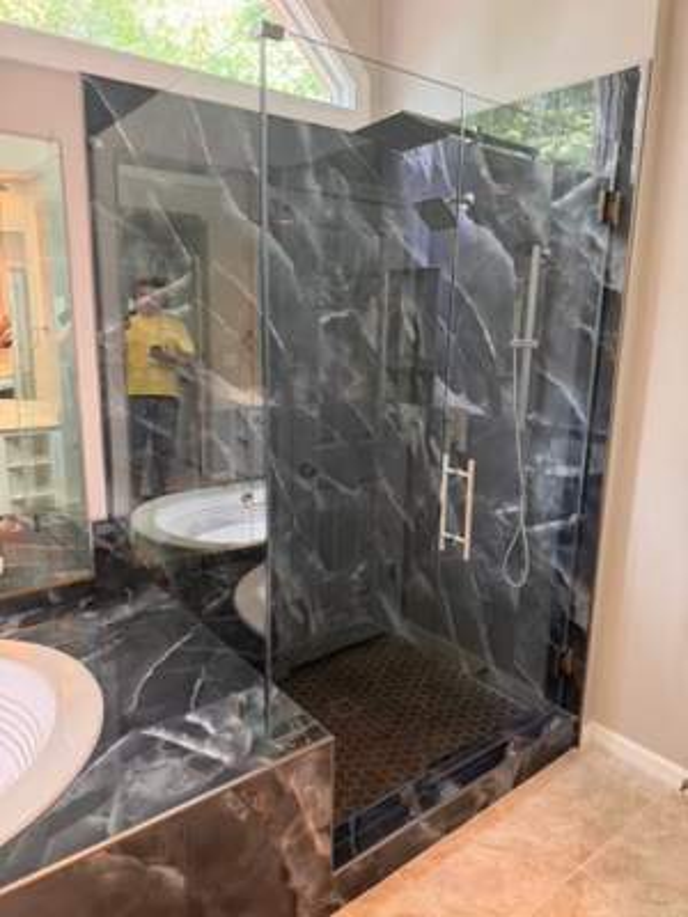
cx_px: 344
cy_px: 458
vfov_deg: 71.6
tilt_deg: -12.2
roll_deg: -0.2
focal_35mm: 24
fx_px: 636
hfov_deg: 56.8
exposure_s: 1/60
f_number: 1.78
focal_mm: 6.76
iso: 400
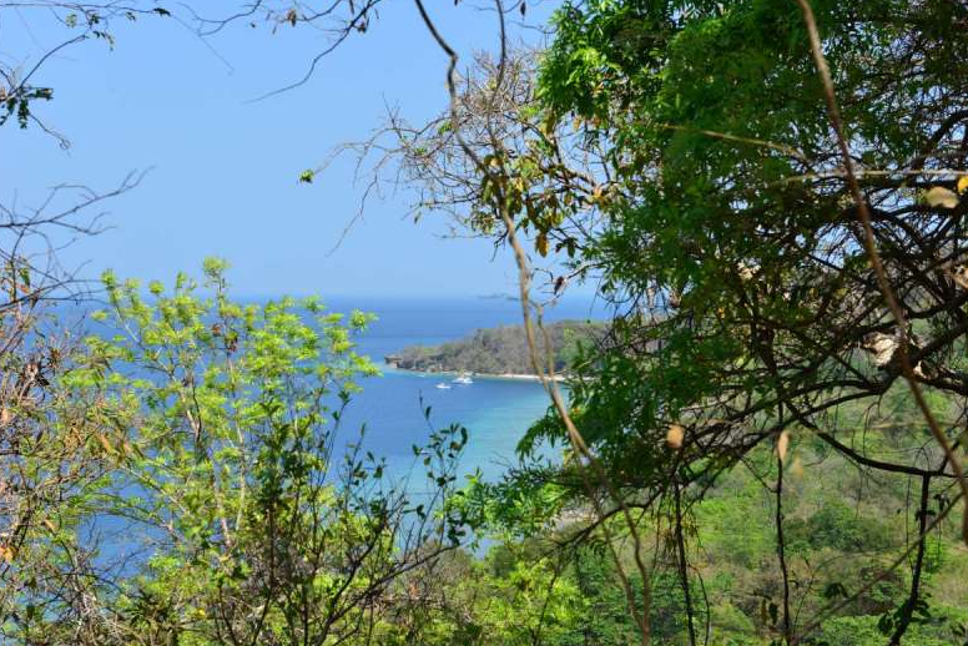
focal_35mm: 68
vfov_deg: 20.0
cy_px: 322
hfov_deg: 29.6
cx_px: 484
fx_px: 1829
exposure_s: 1/400
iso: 250
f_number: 10
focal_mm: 66
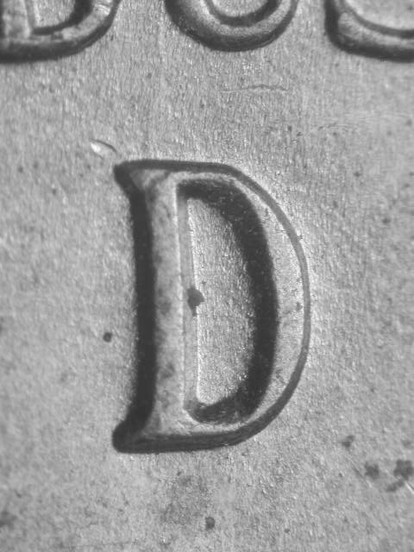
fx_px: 2009
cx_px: 207
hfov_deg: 11.8
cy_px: 276
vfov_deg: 15.6
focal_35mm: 126
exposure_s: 1/15.6
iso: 100
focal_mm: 26.2
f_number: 4.5
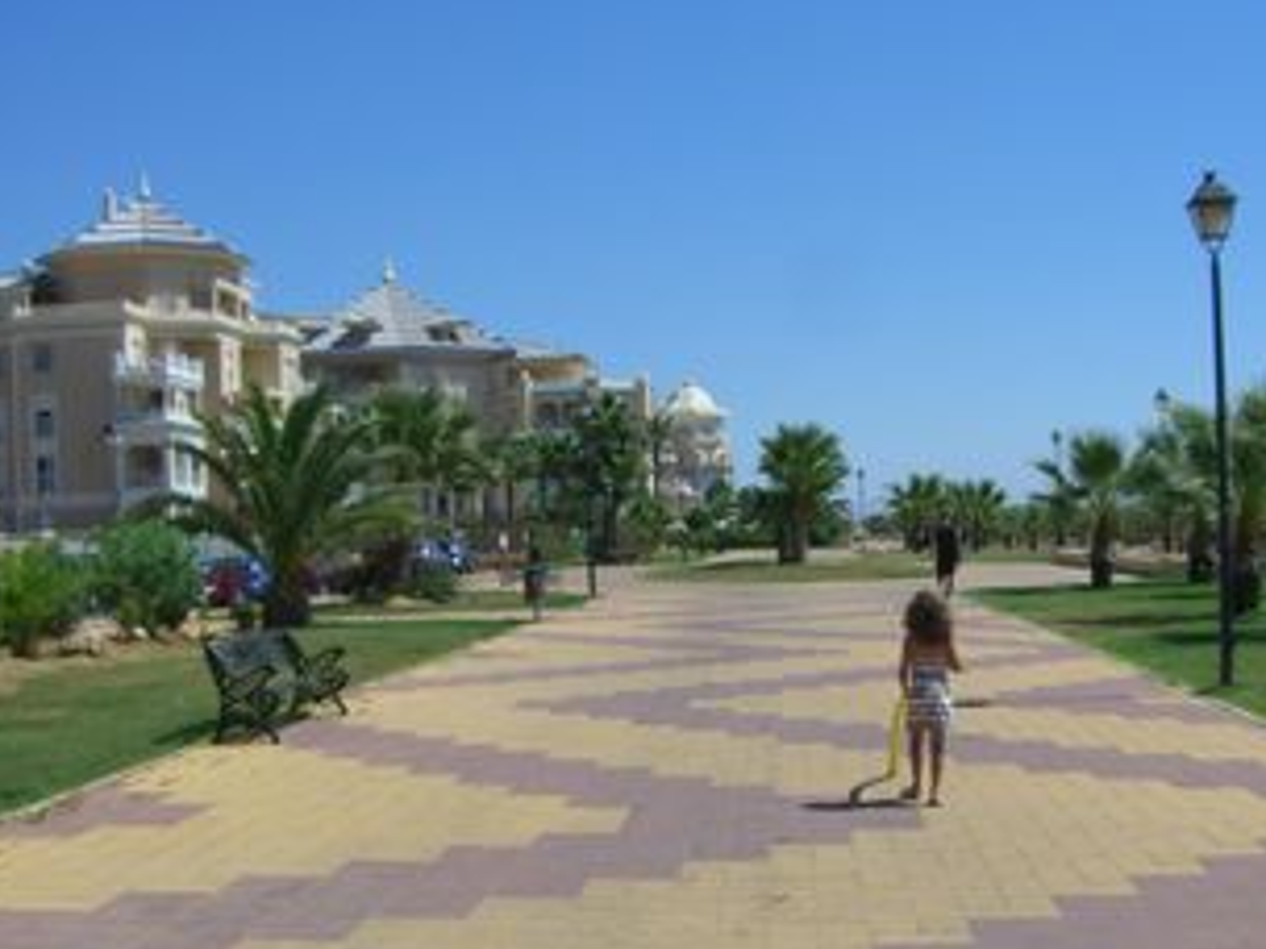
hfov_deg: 41.1
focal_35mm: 46
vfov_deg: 31.5
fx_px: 1682
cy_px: 529
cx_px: 750
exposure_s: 1/1000
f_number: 4.3
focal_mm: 6.2
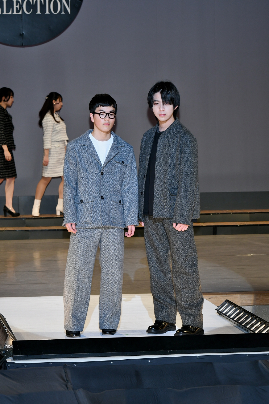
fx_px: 1715
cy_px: 202
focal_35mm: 153
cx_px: 134
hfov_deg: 9.0
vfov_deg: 13.4
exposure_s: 1/250
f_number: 5.6
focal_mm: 102
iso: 800
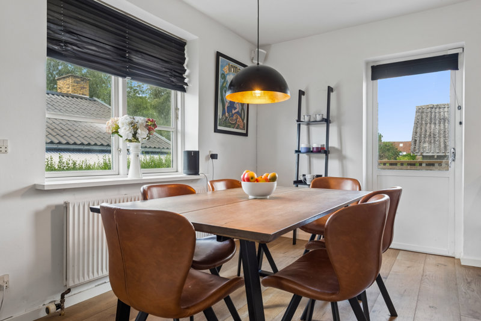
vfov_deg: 55.1
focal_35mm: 23
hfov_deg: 76.1
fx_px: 307
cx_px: 240
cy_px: 160
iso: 200
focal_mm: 23
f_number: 11
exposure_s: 1/10
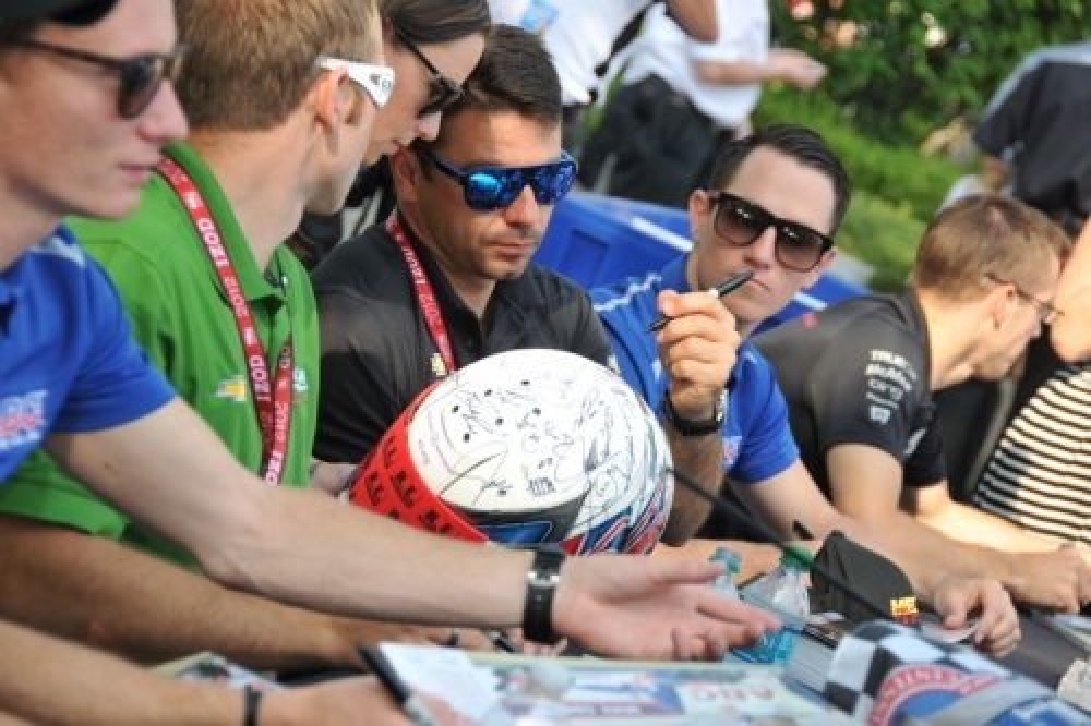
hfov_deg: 13.0
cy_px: 363
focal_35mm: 158
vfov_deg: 8.7
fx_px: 4771
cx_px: 546
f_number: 5.3
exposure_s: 1/250
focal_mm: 105
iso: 200
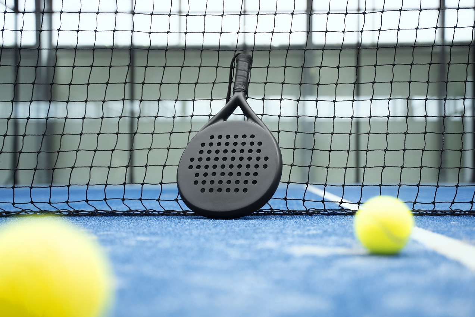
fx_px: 660
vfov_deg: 27.0
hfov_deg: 39.6
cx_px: 238
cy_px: 158
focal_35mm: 50
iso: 800
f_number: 2.8
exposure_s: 1/400
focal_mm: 50
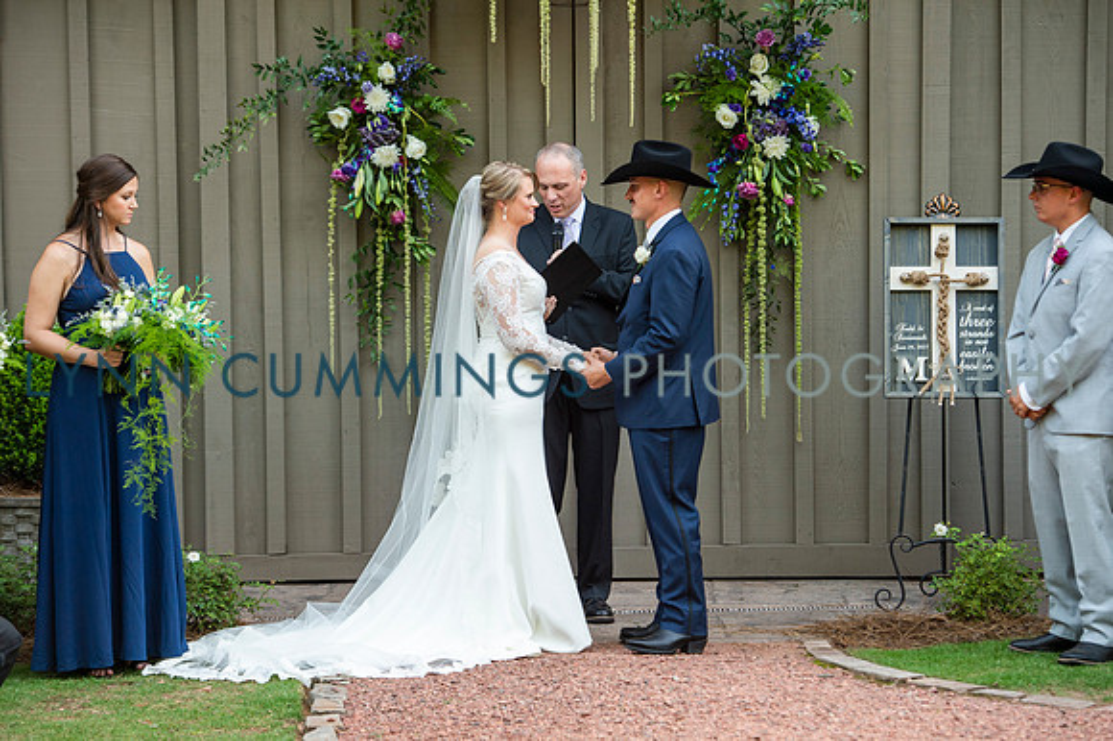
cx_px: 556
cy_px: 370
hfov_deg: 17.7
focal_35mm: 116
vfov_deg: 11.8
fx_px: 3584
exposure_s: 1/400
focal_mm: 116
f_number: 3.5
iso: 400
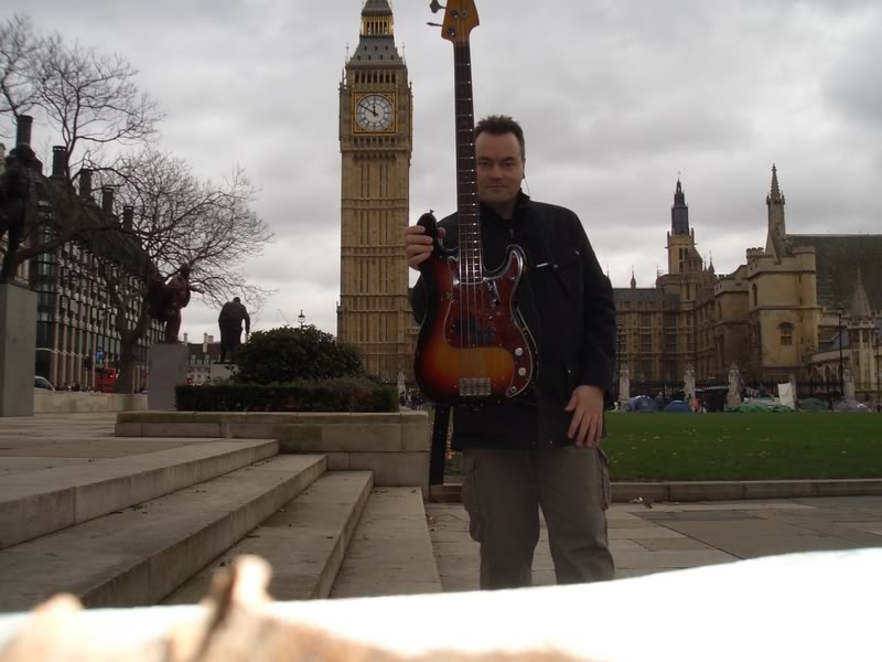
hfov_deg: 51.4
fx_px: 917
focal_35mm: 36
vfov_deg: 39.7
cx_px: 441
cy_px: 331
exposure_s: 1/200
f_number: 4
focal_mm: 4.8
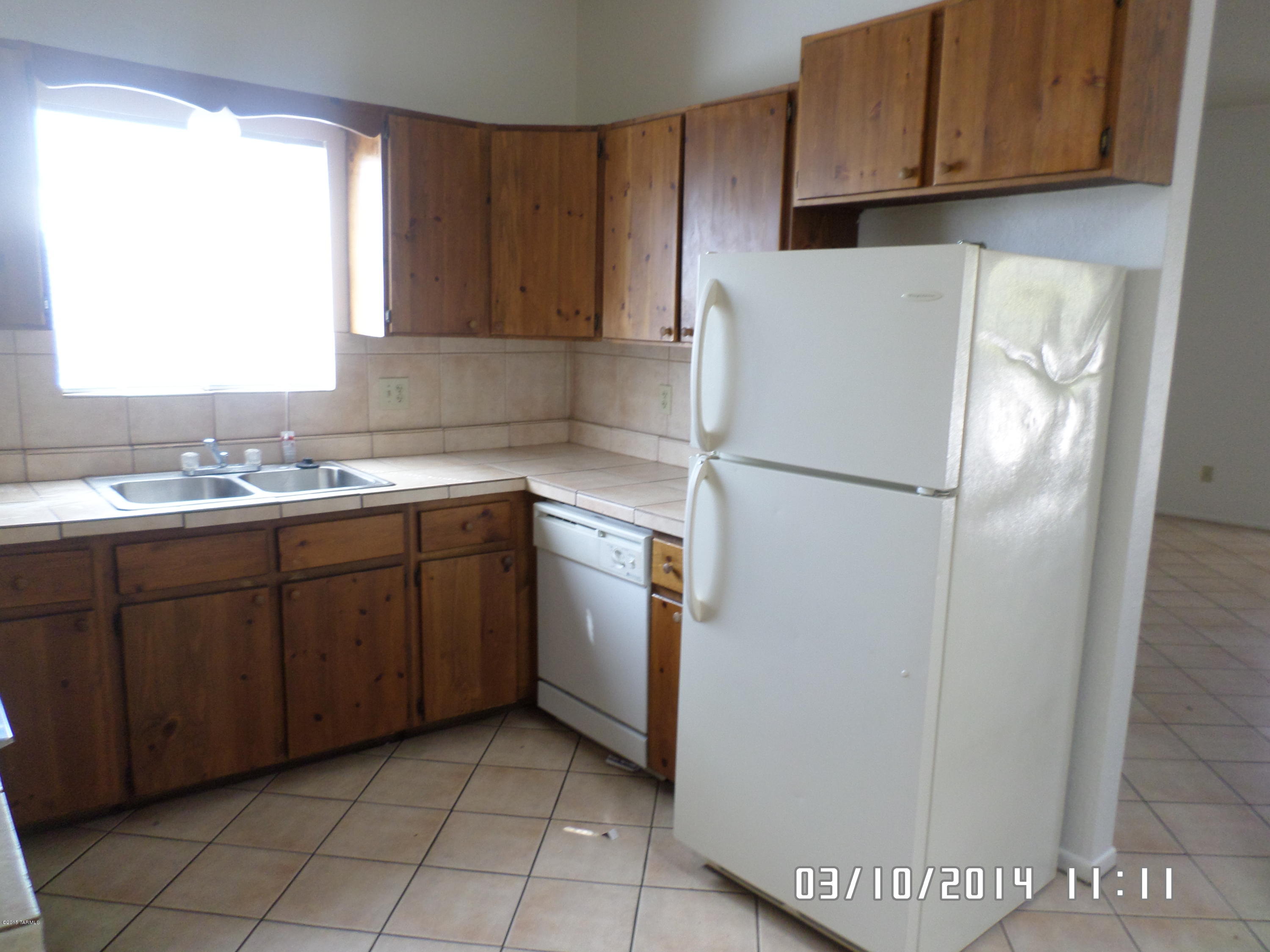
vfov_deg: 54.9
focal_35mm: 25
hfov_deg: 69.4
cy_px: 476
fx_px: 917
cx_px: 635
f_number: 2.5
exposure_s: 1/30
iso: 120
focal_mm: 4.5
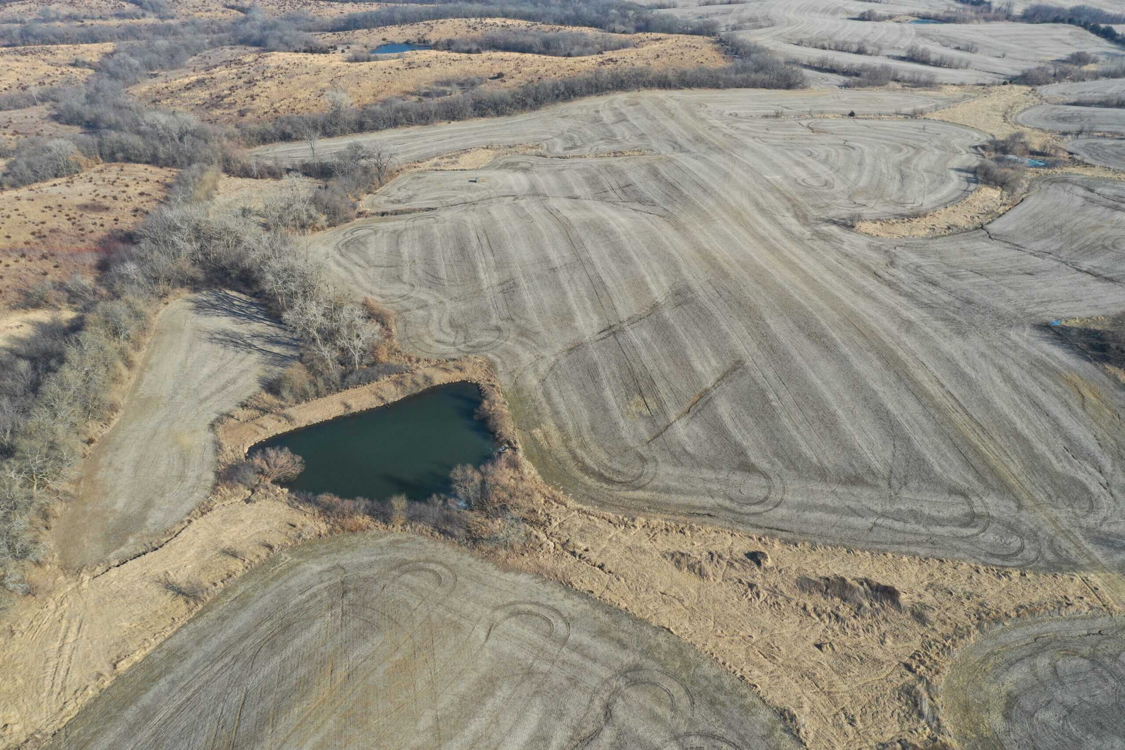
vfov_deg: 46.4
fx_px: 875
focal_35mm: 28
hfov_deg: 65.5
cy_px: 375
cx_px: 562
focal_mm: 10.26
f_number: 5
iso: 100
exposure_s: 1/320
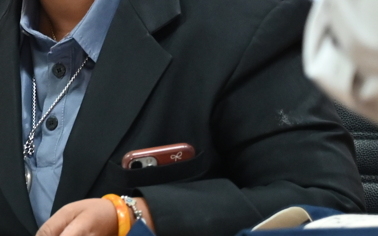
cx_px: -415
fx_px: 3462
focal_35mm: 336
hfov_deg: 6.1
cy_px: -185
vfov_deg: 3.9
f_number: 2.8
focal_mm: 65
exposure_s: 1/125
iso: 1400
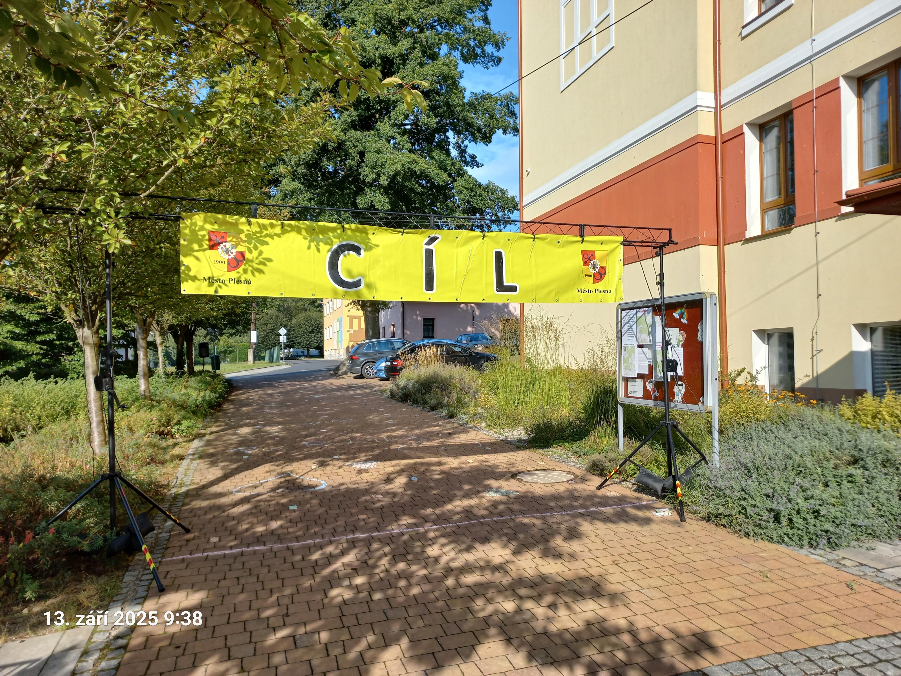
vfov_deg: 54.9
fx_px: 651
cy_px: 338
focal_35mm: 25
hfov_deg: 69.4
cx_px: 450
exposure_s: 1/529
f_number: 1.8
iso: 25
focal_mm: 4.6
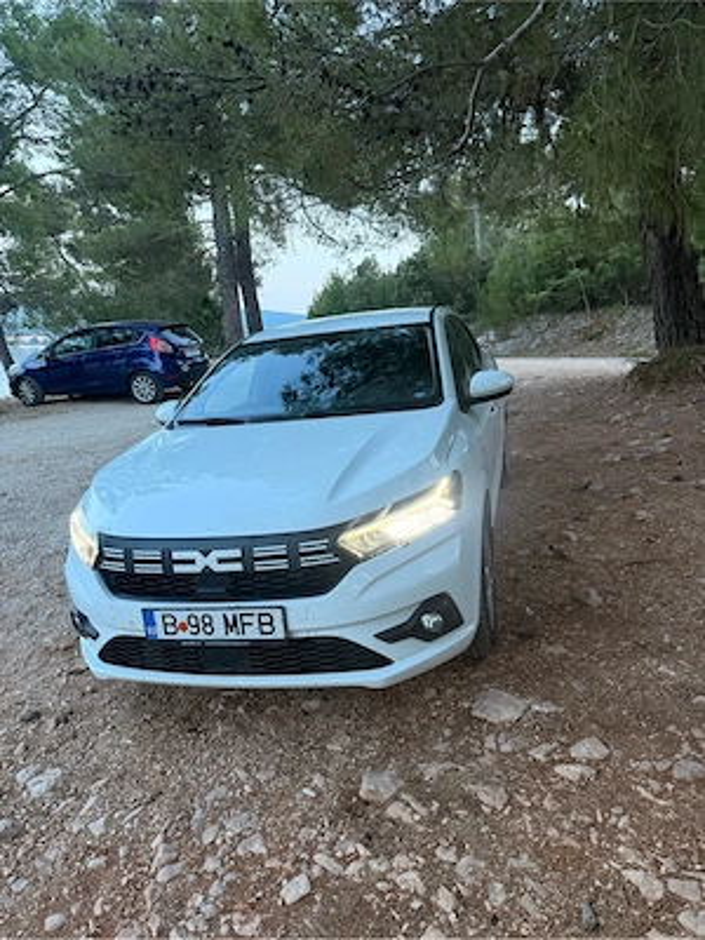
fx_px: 652
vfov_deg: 71.6
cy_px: 470
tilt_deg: -9.5
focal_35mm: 24
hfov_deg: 56.8
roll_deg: -1.7
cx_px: 352
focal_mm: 6.76
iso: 250
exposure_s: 1/52
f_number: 1.78
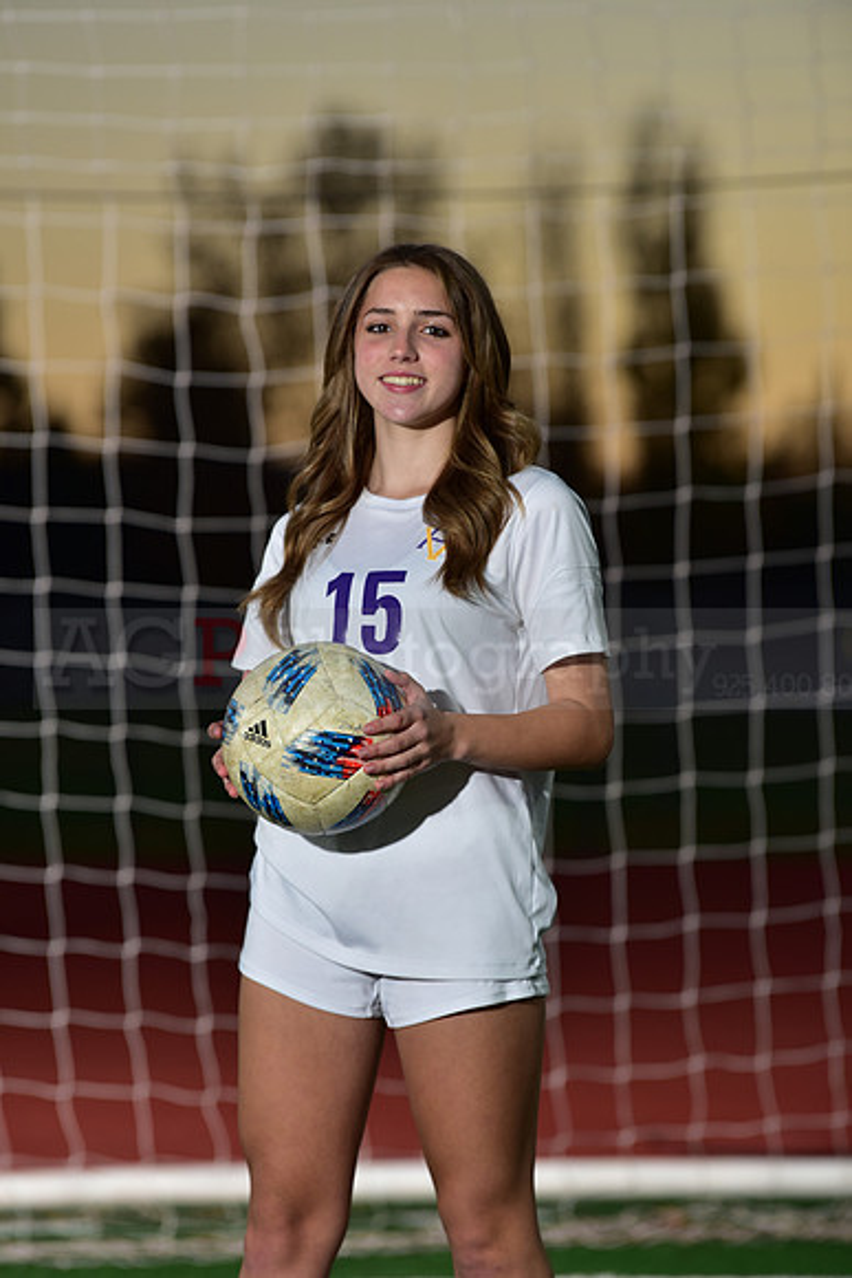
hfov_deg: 6.9
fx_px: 7095
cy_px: 639
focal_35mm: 200
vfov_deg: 10.3
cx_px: 426
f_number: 4.5
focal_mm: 200
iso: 250
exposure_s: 1/200
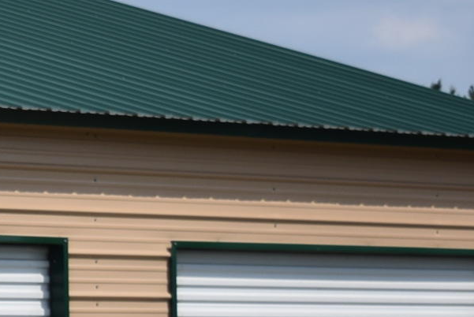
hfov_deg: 7.4
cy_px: 270
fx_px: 3446
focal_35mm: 261
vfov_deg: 5.3
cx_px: -598
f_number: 4.5
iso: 100
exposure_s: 1/1250
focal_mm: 35
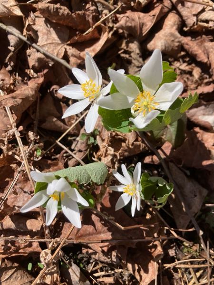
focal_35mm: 28
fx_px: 231
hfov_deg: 49.7
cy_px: 142
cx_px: 107
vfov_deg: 63.4
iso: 32
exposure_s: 1/1621
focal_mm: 3.99
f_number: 1.8
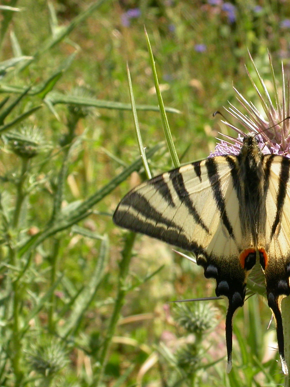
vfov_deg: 15.6
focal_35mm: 126
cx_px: 283
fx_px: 1407
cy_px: 212
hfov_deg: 11.7
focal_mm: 16.2
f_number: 7.9
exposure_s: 1/209
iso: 100
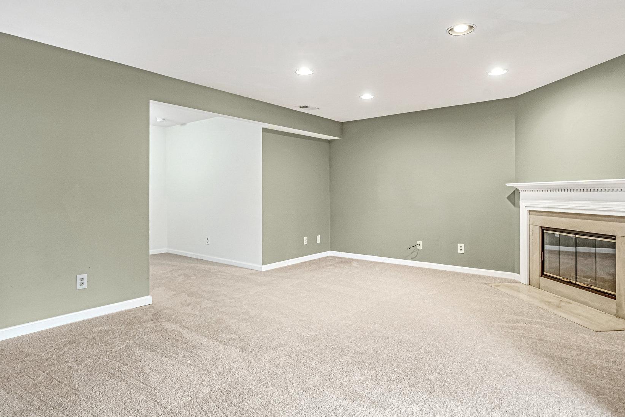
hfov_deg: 84.0
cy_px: 188
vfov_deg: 61.8
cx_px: 317
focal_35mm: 20
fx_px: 347
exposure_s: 1/10
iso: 1250
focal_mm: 16
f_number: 7.1
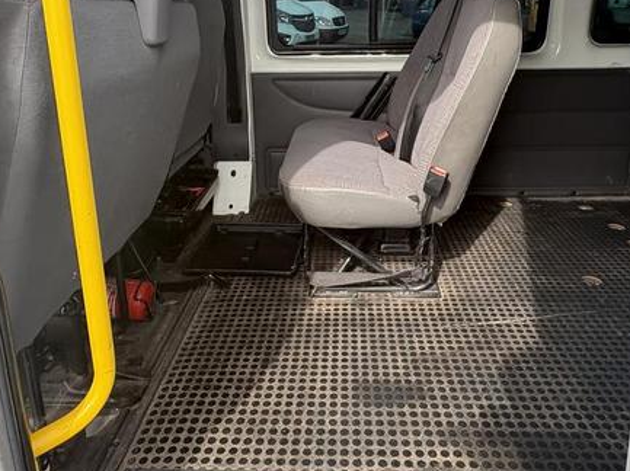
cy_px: 129
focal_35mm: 29
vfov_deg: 46.8
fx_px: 527
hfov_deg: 61.7
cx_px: 326
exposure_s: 1/223
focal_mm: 2.22
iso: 64
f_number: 2.2
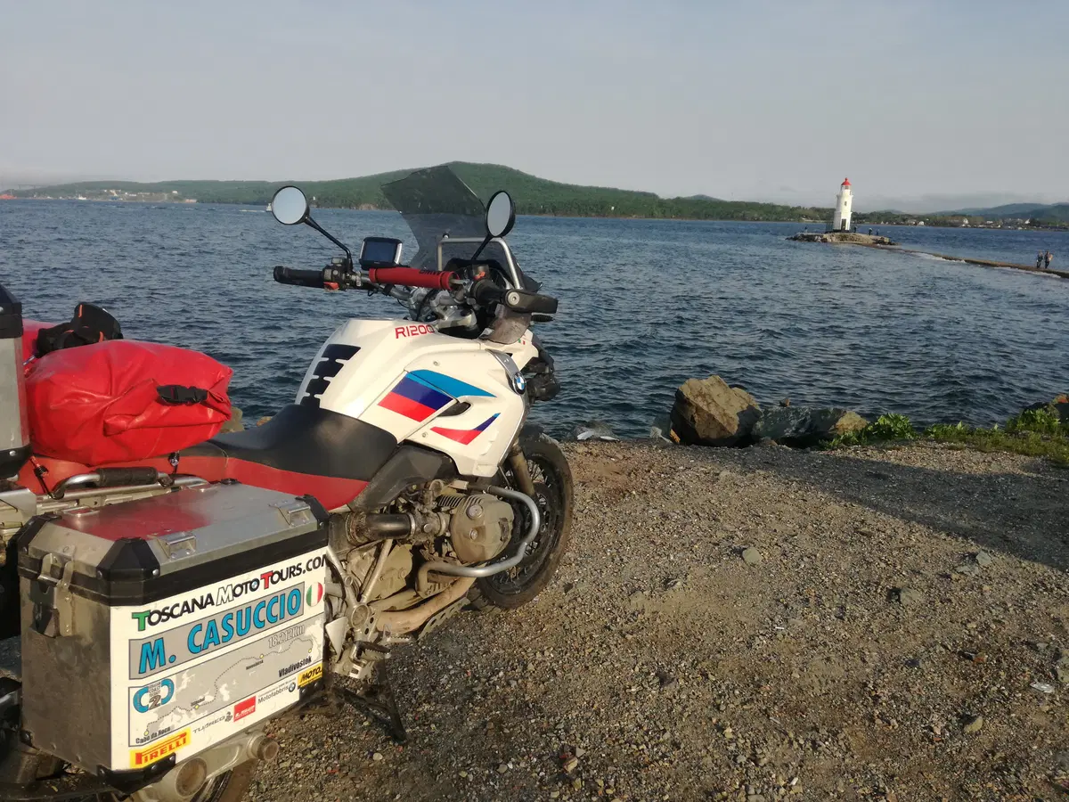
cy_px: 401
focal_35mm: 27
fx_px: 834
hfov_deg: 65.3
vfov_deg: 51.4
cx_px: 534
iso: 50
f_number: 2
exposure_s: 1/1020
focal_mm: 3.79
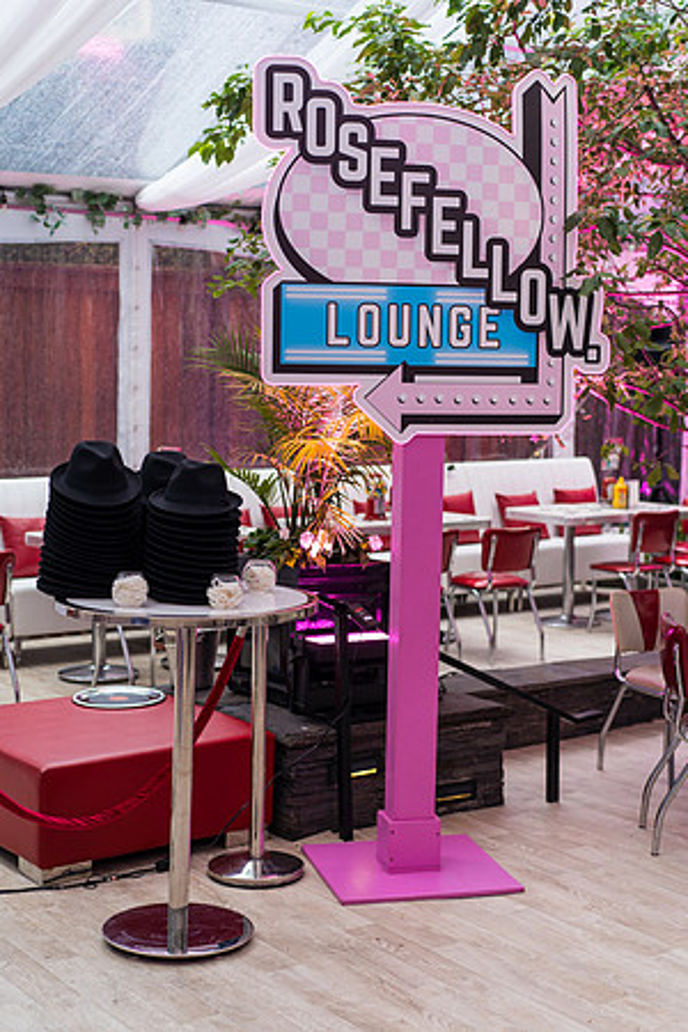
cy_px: 516
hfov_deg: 24.6
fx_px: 1577
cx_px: 344
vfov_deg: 36.2
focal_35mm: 55
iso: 400
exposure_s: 1/400
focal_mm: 55
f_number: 2.8
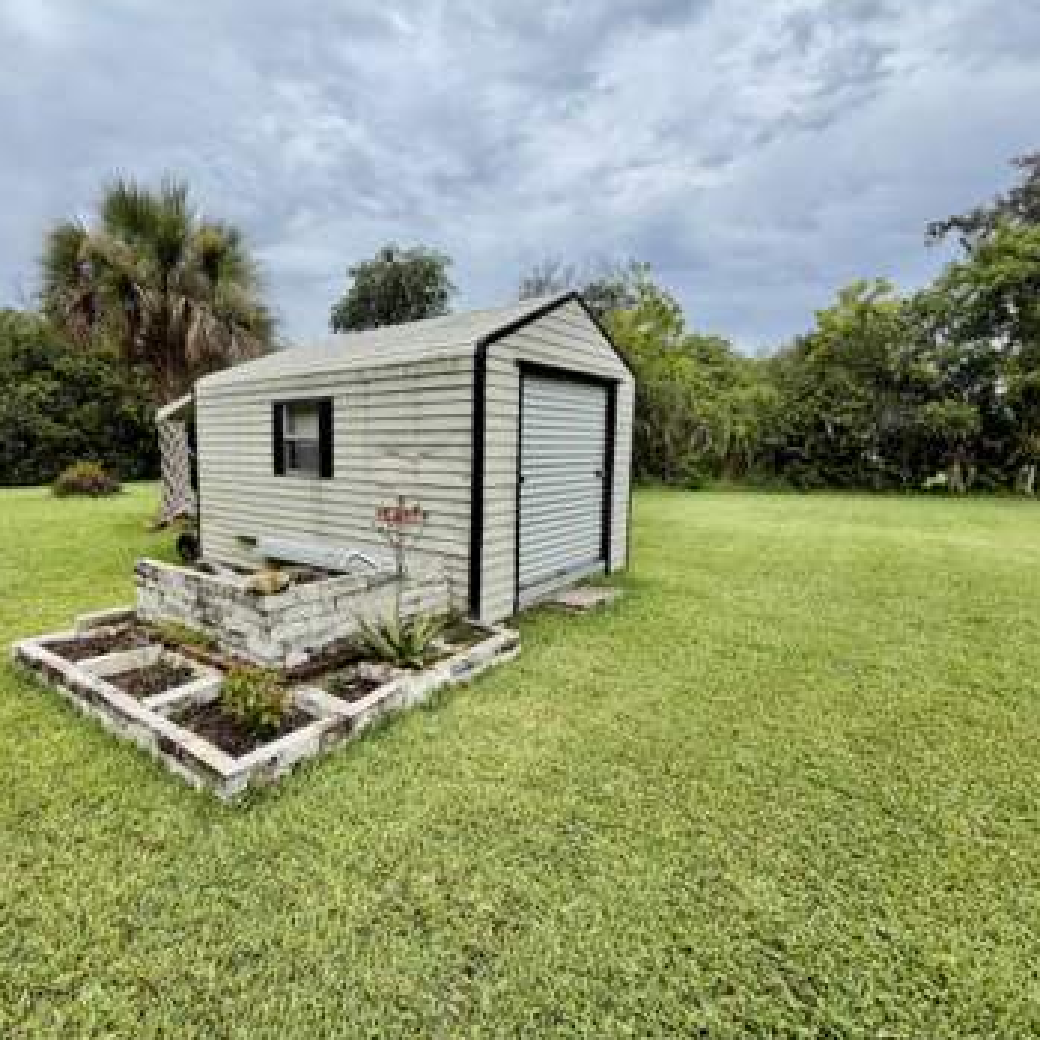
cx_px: 423
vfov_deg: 84.0
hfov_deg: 83.1
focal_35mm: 17
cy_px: 511
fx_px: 578
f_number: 2.2
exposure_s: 1/770
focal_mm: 2.22
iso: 20
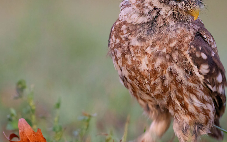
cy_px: 74
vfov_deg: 0.9
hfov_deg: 1.4
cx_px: 107
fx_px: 9538
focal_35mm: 1542
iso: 4000
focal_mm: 600
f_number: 6.3
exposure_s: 1/60
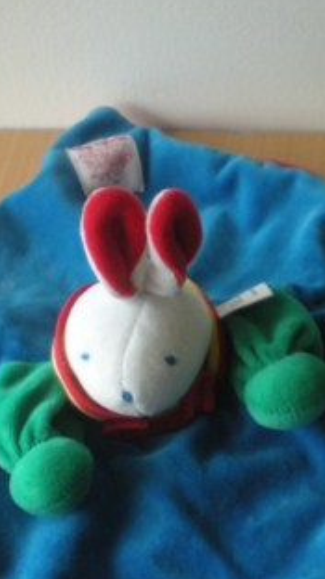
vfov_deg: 30.5
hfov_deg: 17.4
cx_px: 167
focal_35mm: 69
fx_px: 1059
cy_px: 341
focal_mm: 6.3
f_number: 3.1
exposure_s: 1/27.1
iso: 200
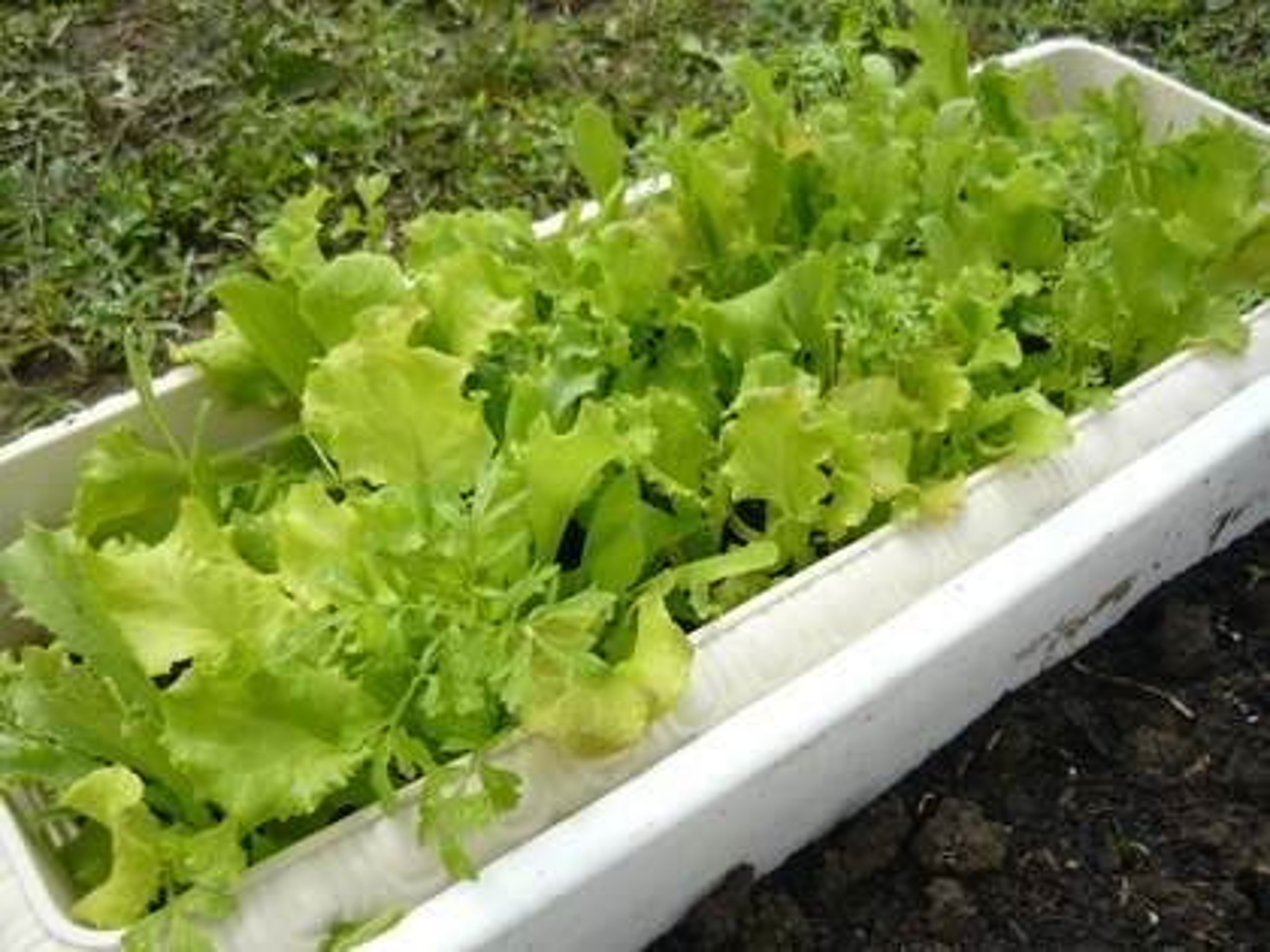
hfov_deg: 55.4
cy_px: 476
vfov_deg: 42.9
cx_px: 635
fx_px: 1211
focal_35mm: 33
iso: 100
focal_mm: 5.5
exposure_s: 1/160
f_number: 8
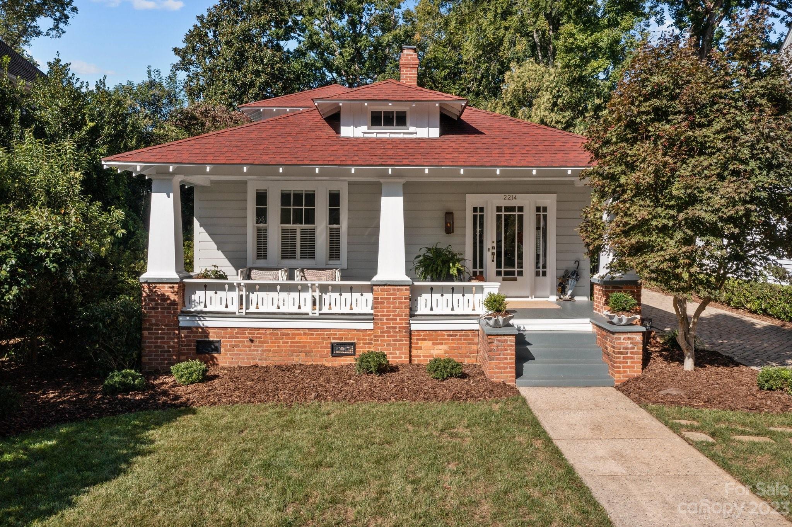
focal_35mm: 28
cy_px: 264
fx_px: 616
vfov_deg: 46.4
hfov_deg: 65.5
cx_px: 396
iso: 100
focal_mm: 10.26
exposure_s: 1/640
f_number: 6.3
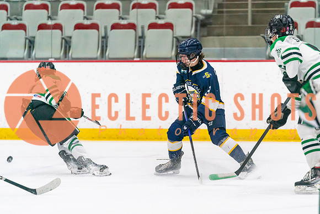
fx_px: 2127
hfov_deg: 8.6
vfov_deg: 5.7
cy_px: 113
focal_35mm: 239
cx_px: 186
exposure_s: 1/1250
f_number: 2.8
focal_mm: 200
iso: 3200
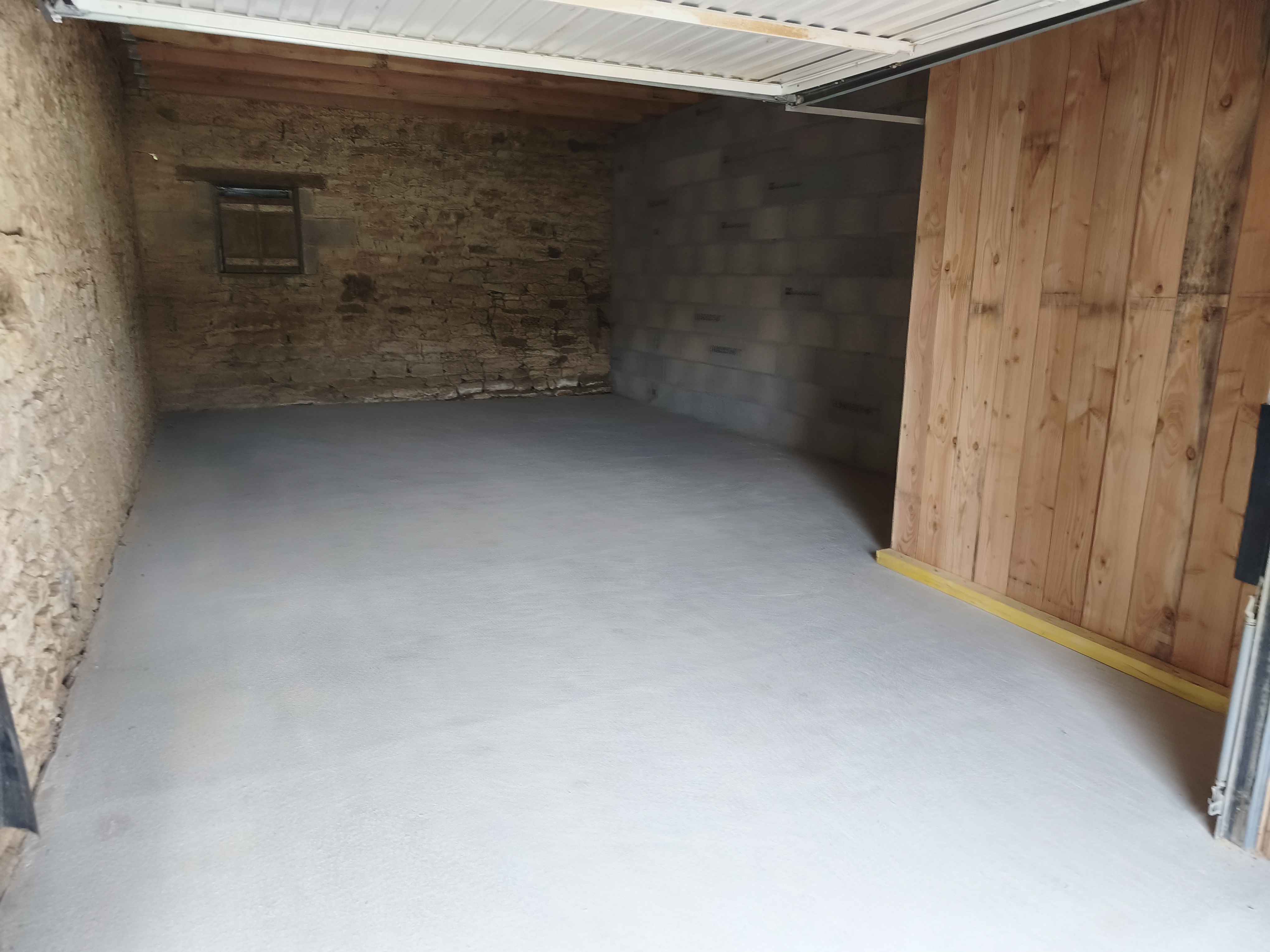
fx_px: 844
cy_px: 476
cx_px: 635
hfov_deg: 73.9
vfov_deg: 58.9
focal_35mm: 23
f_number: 1.7
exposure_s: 1/100
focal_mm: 6.06
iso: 320
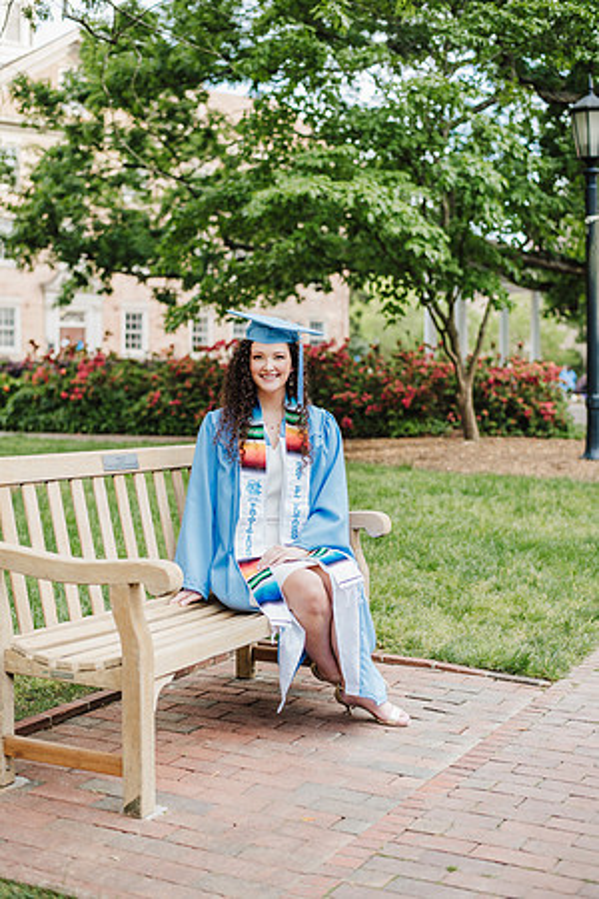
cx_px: 300
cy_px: 450
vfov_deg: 39.6
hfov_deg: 27.0
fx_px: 1248
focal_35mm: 50
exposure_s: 1/500
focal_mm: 50
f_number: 2.5
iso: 200
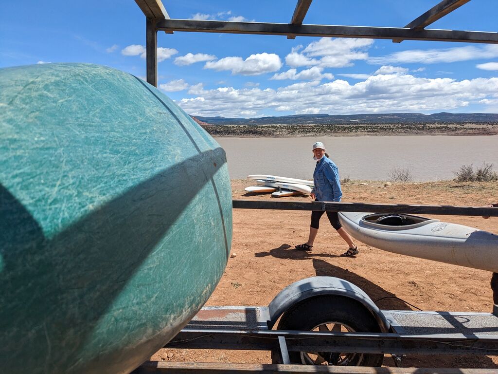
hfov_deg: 65.3
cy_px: 187
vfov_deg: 51.4
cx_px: 249
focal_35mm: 27
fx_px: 388
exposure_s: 1/5848
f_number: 1.73
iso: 65
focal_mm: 4.38
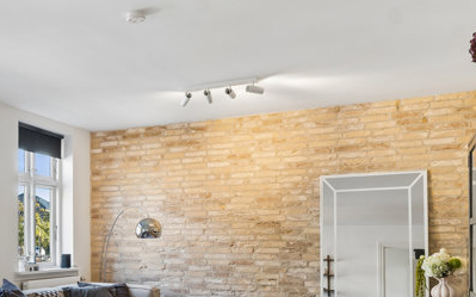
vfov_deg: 26.6
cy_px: 237
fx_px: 616
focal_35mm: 48
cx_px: 50
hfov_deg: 39.3
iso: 200
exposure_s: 1/3.33
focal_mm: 15.5
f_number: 8
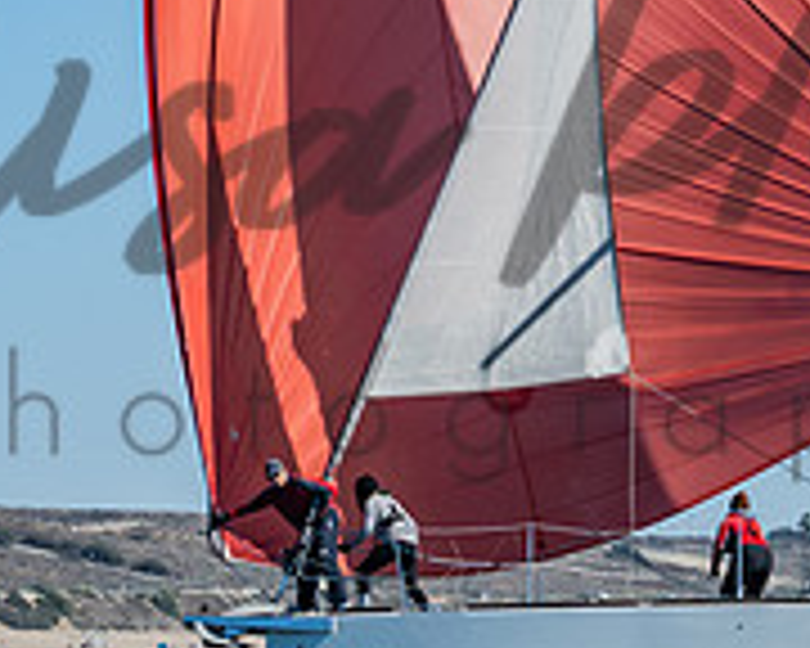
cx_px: 604
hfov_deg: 6.8
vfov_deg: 5.5
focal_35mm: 283
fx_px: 6784
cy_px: 128
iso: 160
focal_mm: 54
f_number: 6.3
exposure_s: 1/640
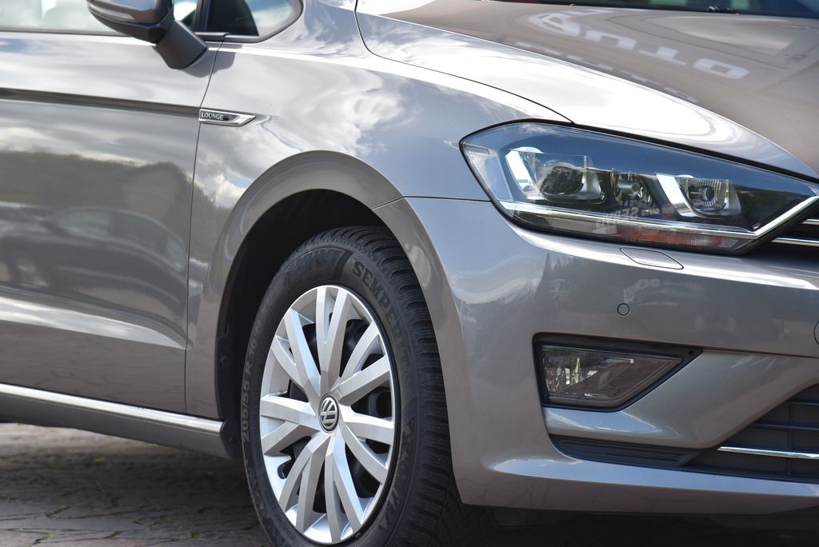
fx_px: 2731
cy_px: 274
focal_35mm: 120
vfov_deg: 11.4
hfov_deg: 17.1
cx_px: 410
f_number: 8
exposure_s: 1/250
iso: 500
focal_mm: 120
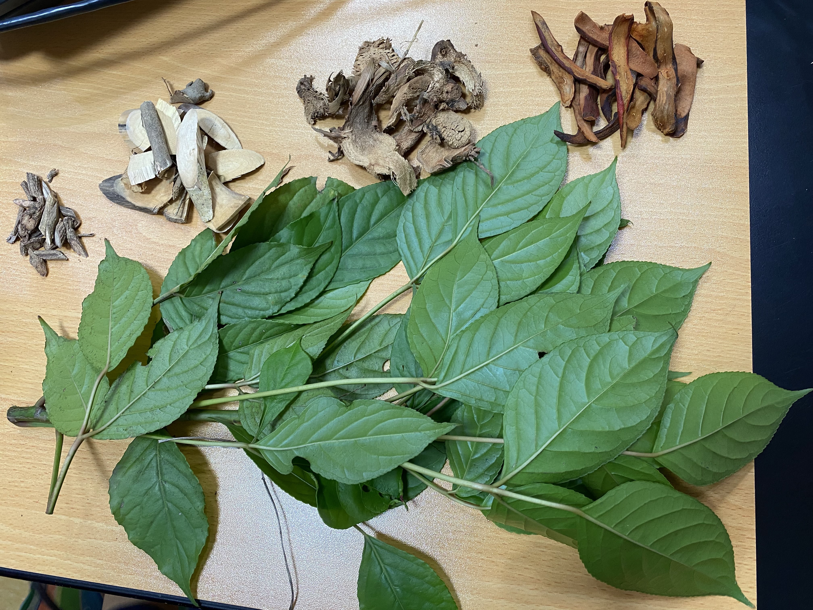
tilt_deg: -75.3
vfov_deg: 53.1
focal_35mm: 26
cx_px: 406
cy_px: 305
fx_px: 611
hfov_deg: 67.3
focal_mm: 4.25
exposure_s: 1/60
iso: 125
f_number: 1.8
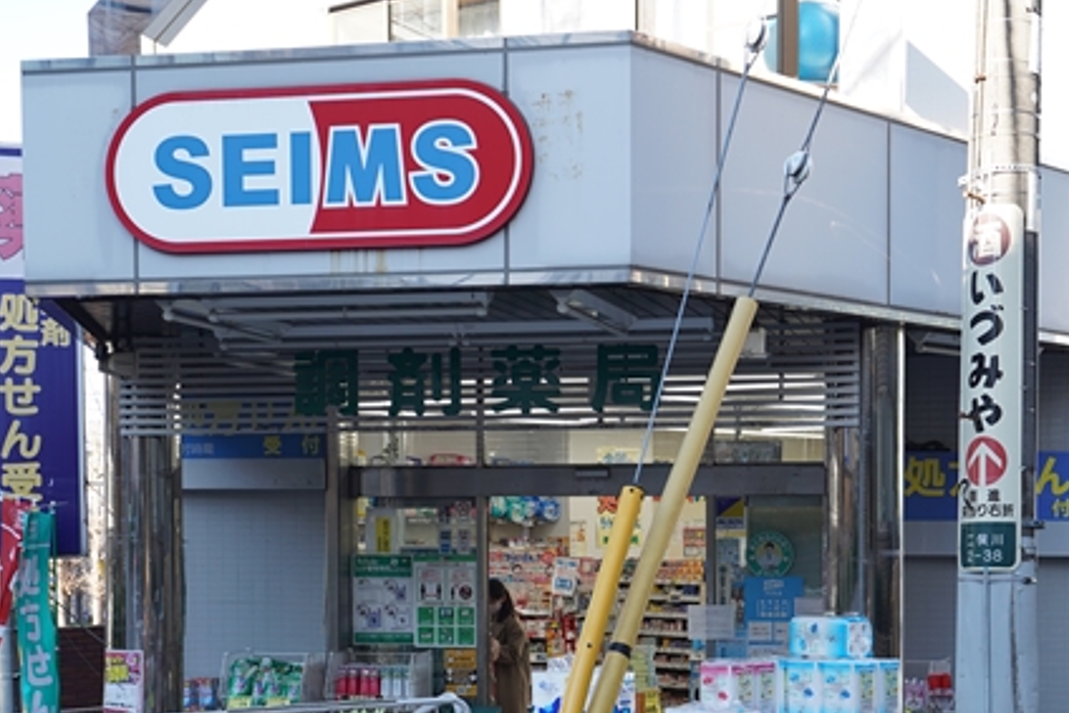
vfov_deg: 20.4
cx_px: 643
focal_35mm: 66
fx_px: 1960
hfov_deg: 30.4
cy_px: 578
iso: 100
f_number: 4
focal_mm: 35
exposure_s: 1/125
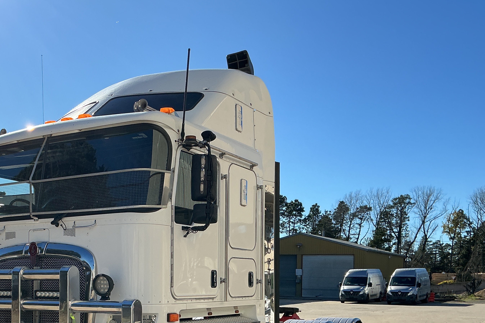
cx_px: 147
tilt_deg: -0.3
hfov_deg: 42.8
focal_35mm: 45
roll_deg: -1.0
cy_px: 270
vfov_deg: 29.0
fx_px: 606
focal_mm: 3
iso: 25
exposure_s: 1/2538
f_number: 1.8
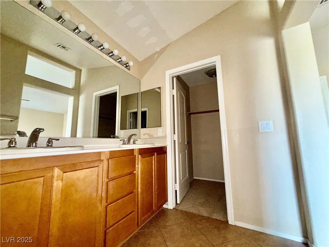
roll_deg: +0.5
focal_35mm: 14
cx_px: 164
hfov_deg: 102.1
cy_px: 124
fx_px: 133
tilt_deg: +8.1
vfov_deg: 85.7
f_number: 2.2
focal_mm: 2.22
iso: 320
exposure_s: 1/43
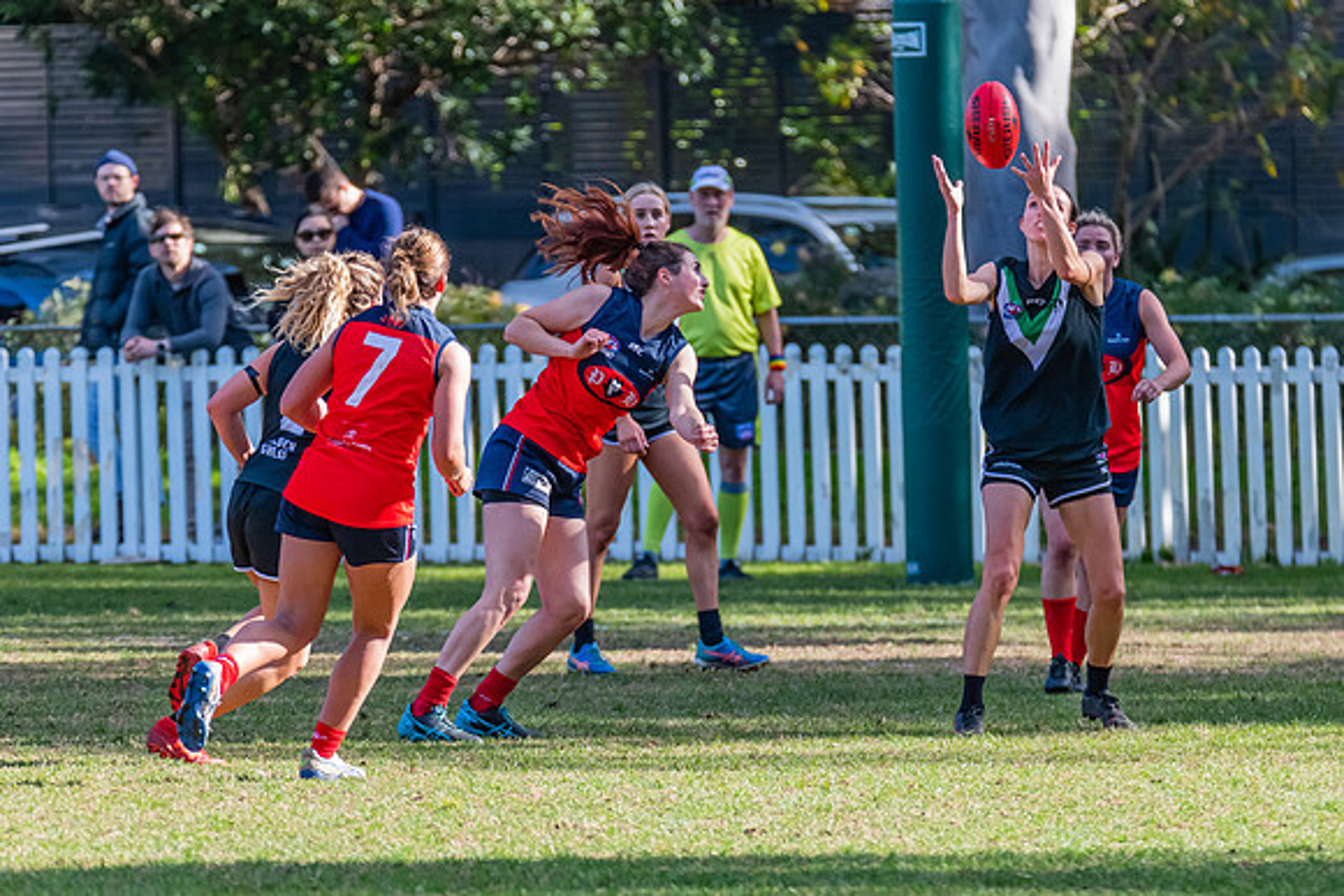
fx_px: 20380
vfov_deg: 2.5
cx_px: 743
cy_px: 524
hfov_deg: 3.8
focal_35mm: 546
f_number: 6
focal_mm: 350
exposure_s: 1/1600
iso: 1400
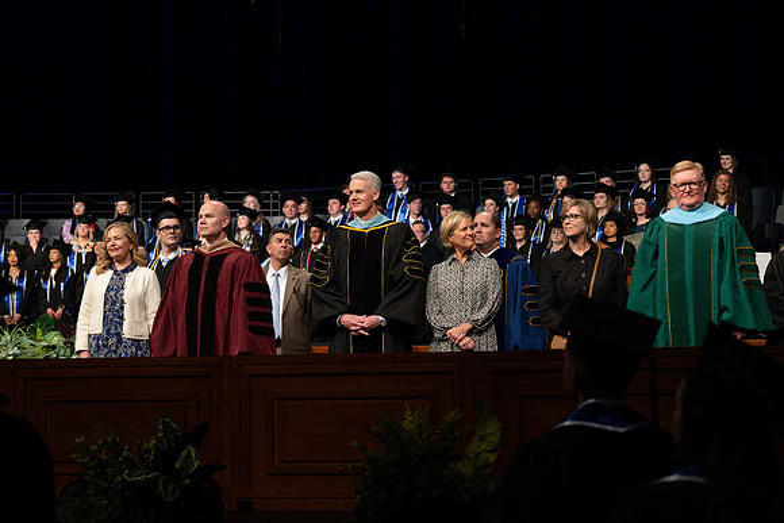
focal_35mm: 93
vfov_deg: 14.7
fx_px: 2023
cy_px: 228
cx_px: 285
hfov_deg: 21.9
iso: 3200
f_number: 4
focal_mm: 70
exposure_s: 1/250
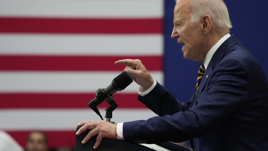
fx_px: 1755
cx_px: 134
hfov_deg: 8.7
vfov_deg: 4.9
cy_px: 66
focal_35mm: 247
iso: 5000
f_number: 5.6
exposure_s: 1/320
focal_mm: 235
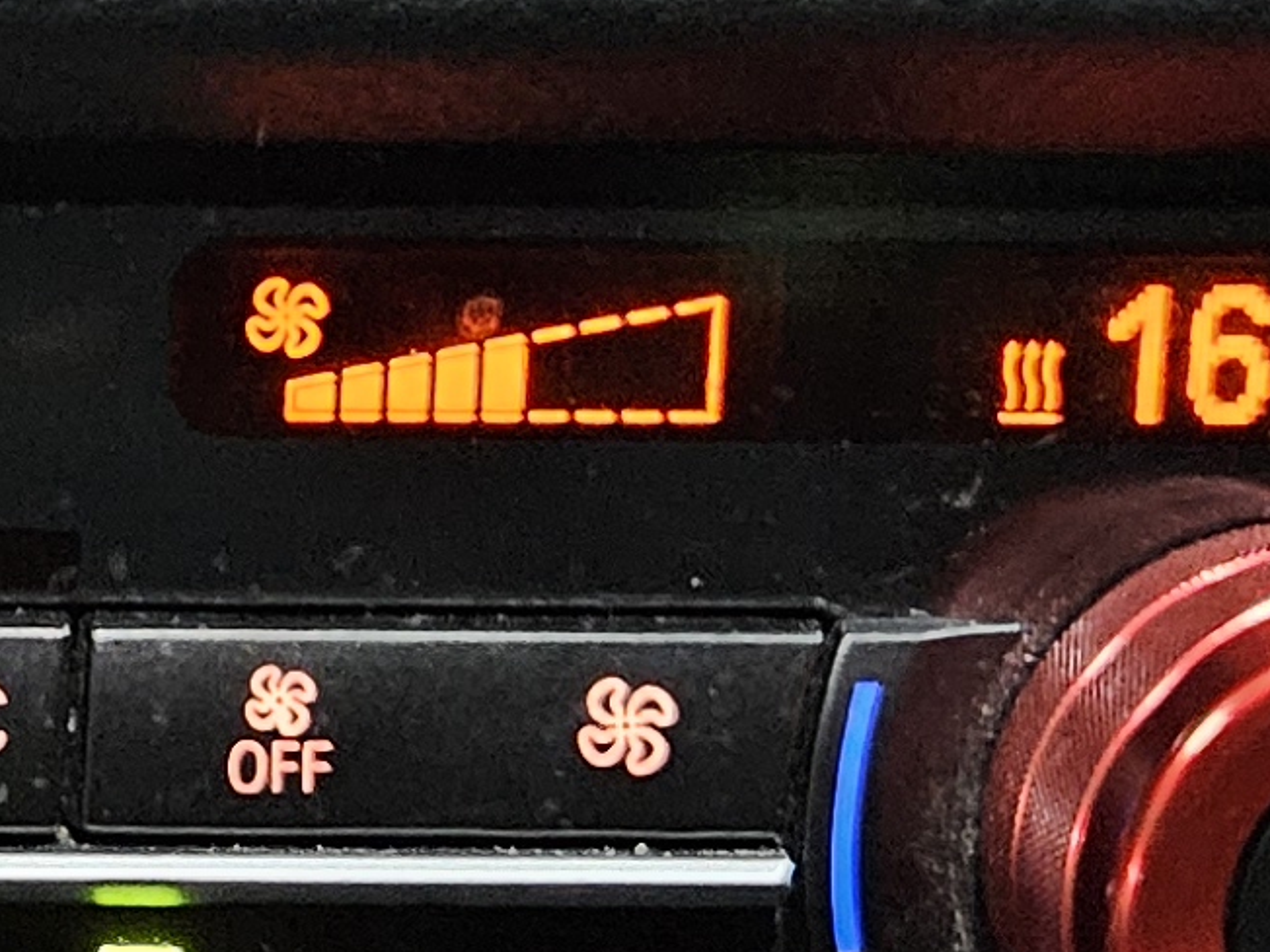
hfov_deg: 13.3
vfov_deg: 10.5
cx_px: -565
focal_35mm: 141
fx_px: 5173
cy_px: 253
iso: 1250
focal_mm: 5.4
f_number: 1.8
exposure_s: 1/28
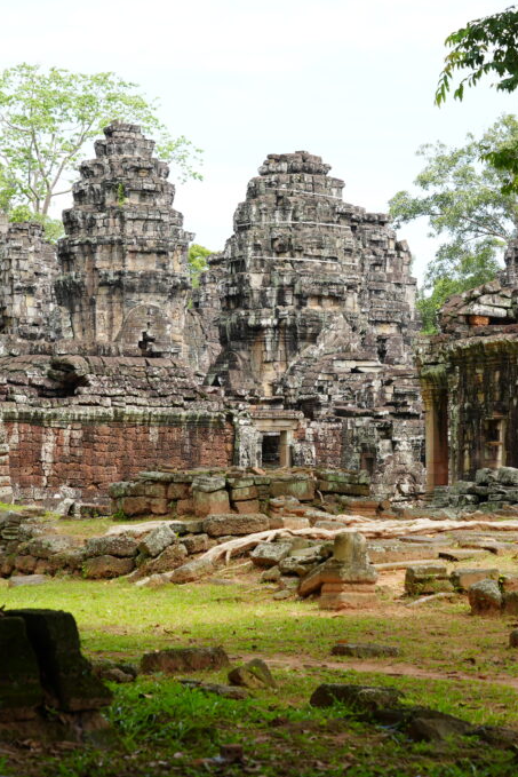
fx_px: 2179
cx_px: 302
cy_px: 388
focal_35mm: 101
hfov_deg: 13.6
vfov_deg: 20.2
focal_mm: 67
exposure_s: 1/125
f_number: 6.3
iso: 100
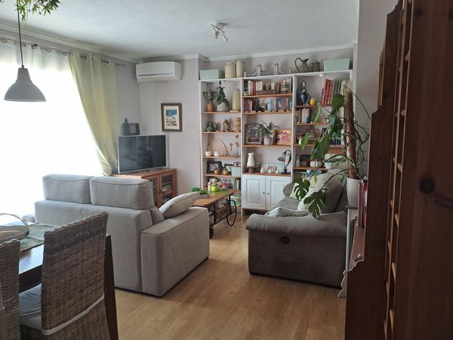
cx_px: 226
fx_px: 327
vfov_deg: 54.9
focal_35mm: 25
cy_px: 170
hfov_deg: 69.4
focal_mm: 4.65
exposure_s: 1/33
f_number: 1.8
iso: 80
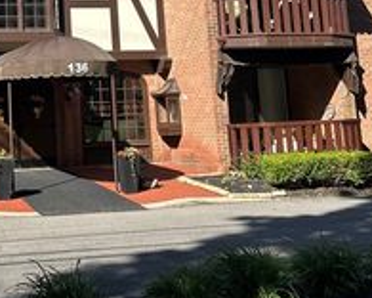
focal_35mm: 65
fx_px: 716
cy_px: 3
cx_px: 23
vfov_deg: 22.6
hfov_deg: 27.8
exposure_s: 1/2632
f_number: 1.5
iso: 50
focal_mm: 5.7
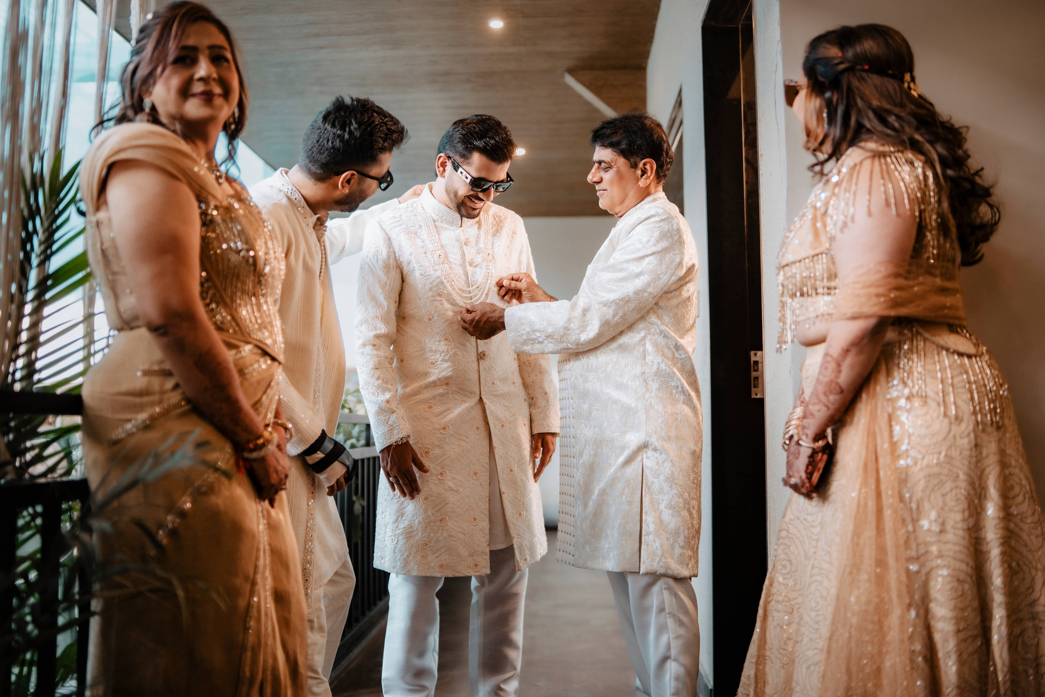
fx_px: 1016
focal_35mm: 35
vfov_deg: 37.9
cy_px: 348
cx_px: 522
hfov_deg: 54.4
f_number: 2
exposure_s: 1/640
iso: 1000
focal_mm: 35
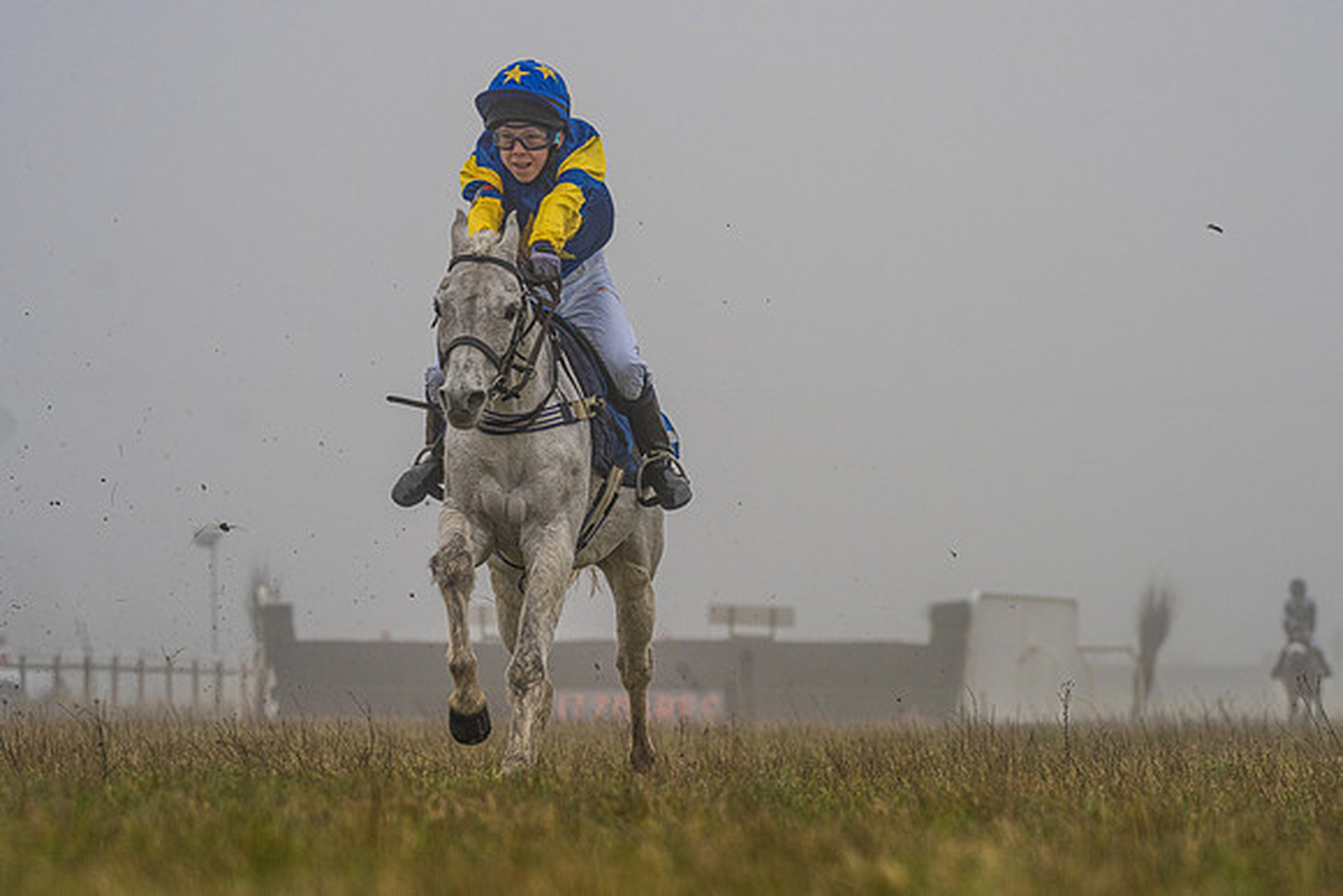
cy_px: 407
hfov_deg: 12.2
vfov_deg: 8.1
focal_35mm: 169
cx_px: 759
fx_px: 6292
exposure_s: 1/1250
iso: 800
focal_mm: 135
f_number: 5
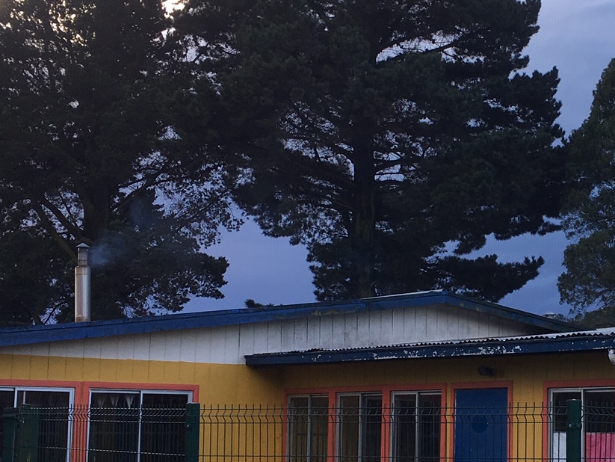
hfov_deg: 26.4
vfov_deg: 20.7
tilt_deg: +6.0
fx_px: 1262
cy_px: 299
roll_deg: +0.1
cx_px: 569
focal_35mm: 71
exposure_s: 1/366
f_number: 2.2
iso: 25
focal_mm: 4.15
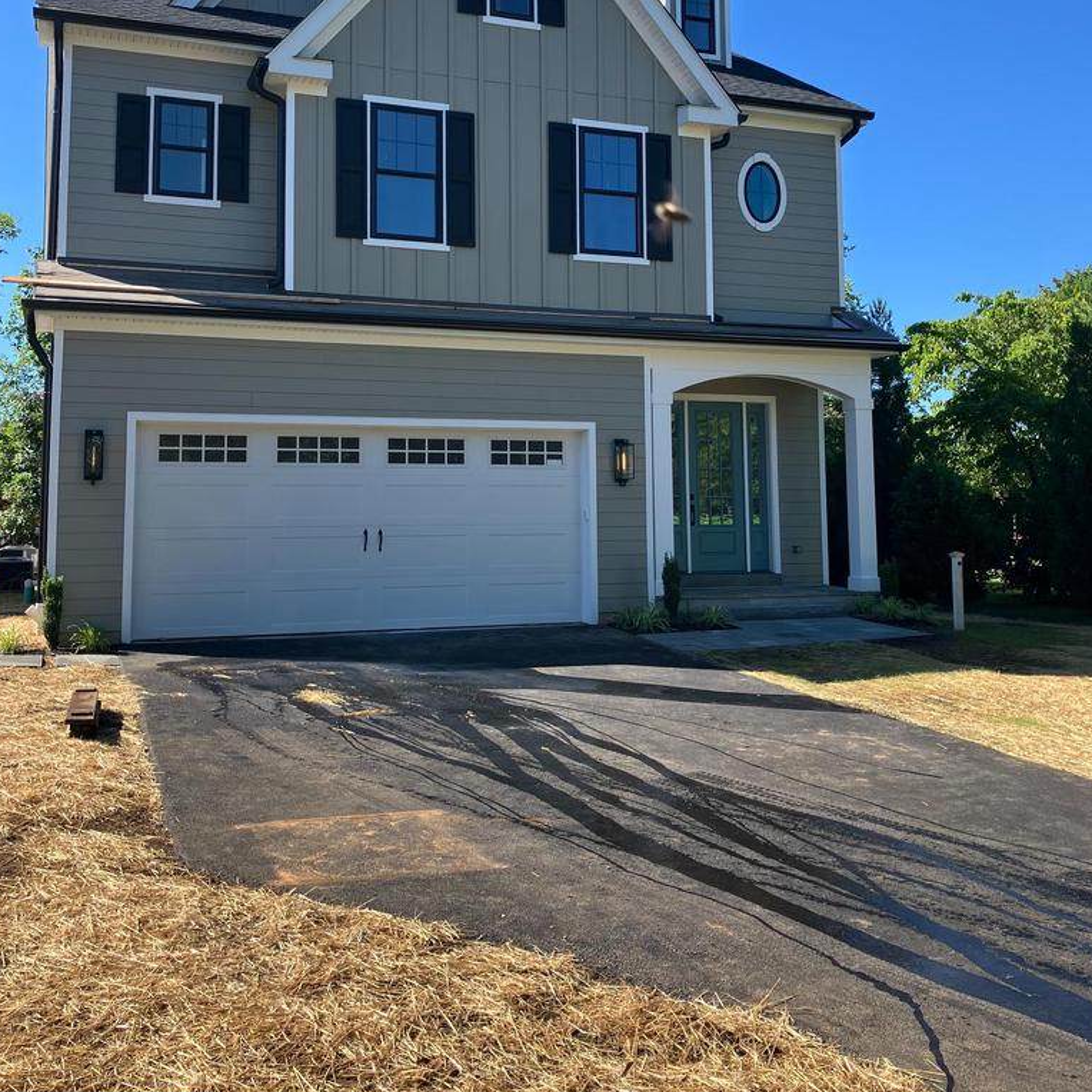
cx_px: 542
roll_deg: +0.9
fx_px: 1249
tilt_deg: +6.1
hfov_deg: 47.2
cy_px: 404
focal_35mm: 35
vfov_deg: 46.8
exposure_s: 1/883
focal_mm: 3.99
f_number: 1.8
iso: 32
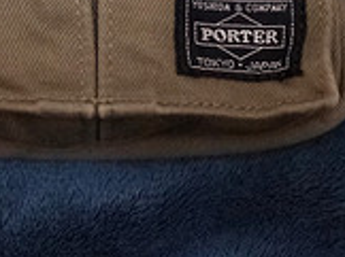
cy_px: -185
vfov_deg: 9.5
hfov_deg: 13.1
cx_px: 92
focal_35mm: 150
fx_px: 1493
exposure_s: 1/80
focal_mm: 35
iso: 4000
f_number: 3.5
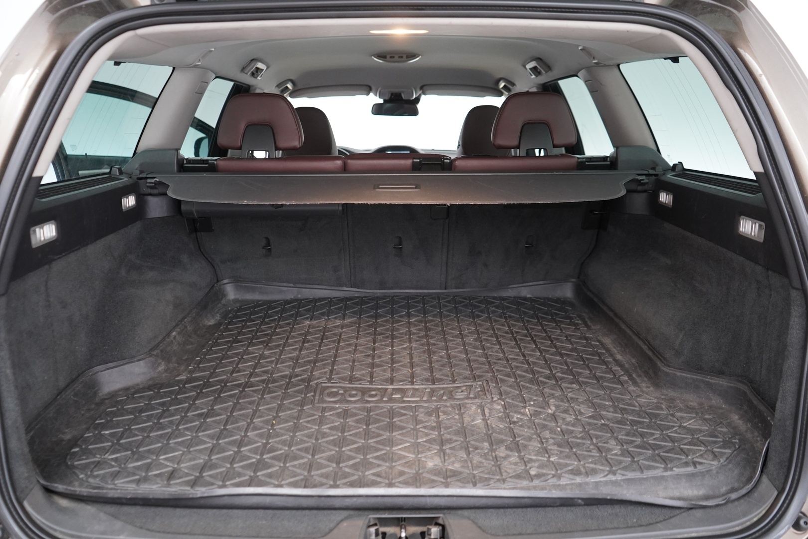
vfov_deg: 46.4
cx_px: 404
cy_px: 270
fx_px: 628
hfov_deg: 65.5
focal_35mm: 28
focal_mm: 28
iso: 2500
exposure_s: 1/40
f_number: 3.5
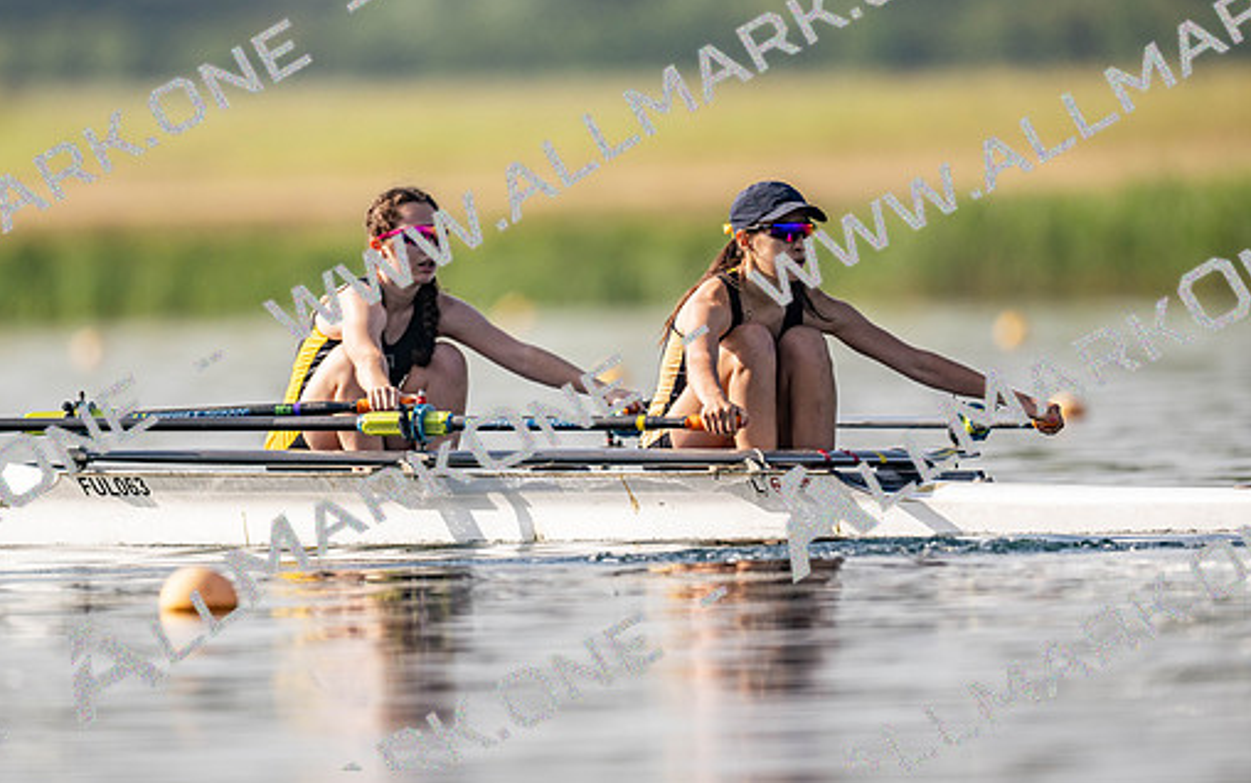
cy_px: 348
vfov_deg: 1.9
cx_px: 569
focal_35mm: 698
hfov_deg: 3.0
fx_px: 23808
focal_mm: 600
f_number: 4
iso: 160
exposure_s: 1/2500
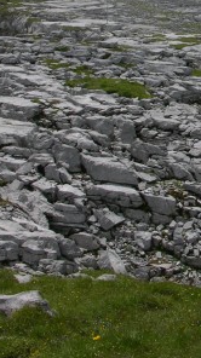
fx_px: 940
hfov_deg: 11.8
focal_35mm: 99
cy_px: 50
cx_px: 278
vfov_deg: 21.2
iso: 50
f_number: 8
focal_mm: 8.9
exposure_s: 1/285
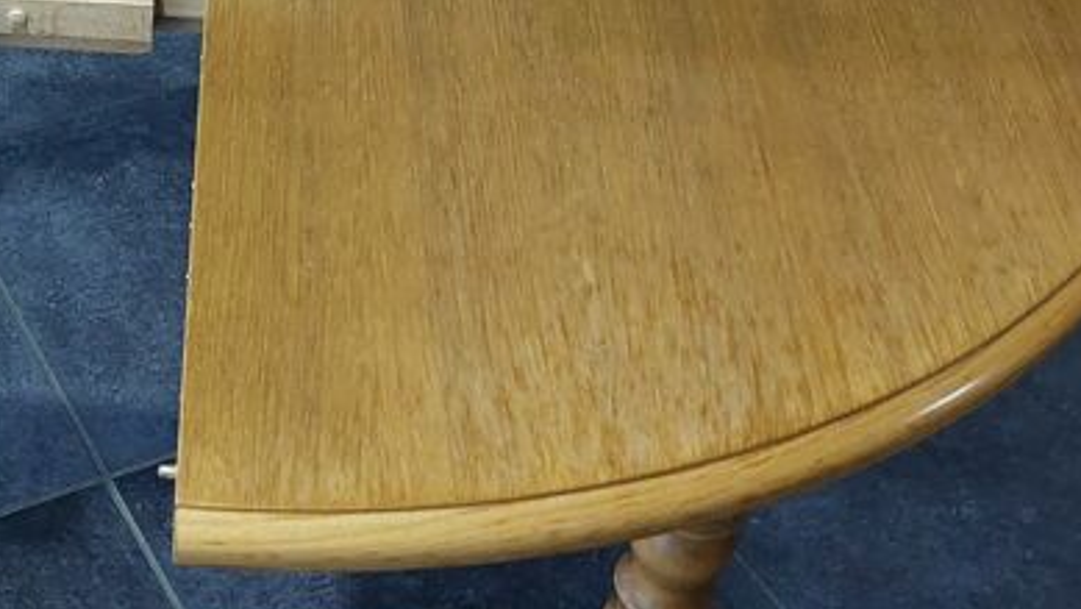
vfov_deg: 17.0
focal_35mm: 70
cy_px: 53
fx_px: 2007
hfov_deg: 27.6
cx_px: -100
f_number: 1.8
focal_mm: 5.23
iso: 640
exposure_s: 1/50
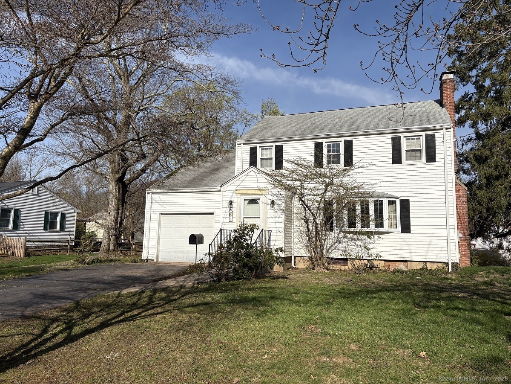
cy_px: 192
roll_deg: -1.3
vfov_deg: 53.1
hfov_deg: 67.3
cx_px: 256
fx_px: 384
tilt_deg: +7.5
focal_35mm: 26
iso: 50
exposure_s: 1/8850
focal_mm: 5.96
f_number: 1.6
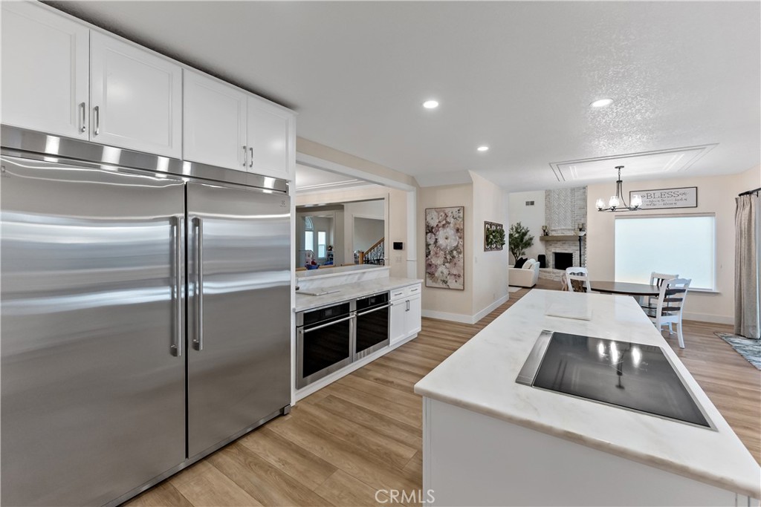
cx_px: 380
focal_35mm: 14
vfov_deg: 81.2
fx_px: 296
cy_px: 254
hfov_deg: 104.2
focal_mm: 14
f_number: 4
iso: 800
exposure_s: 1/160
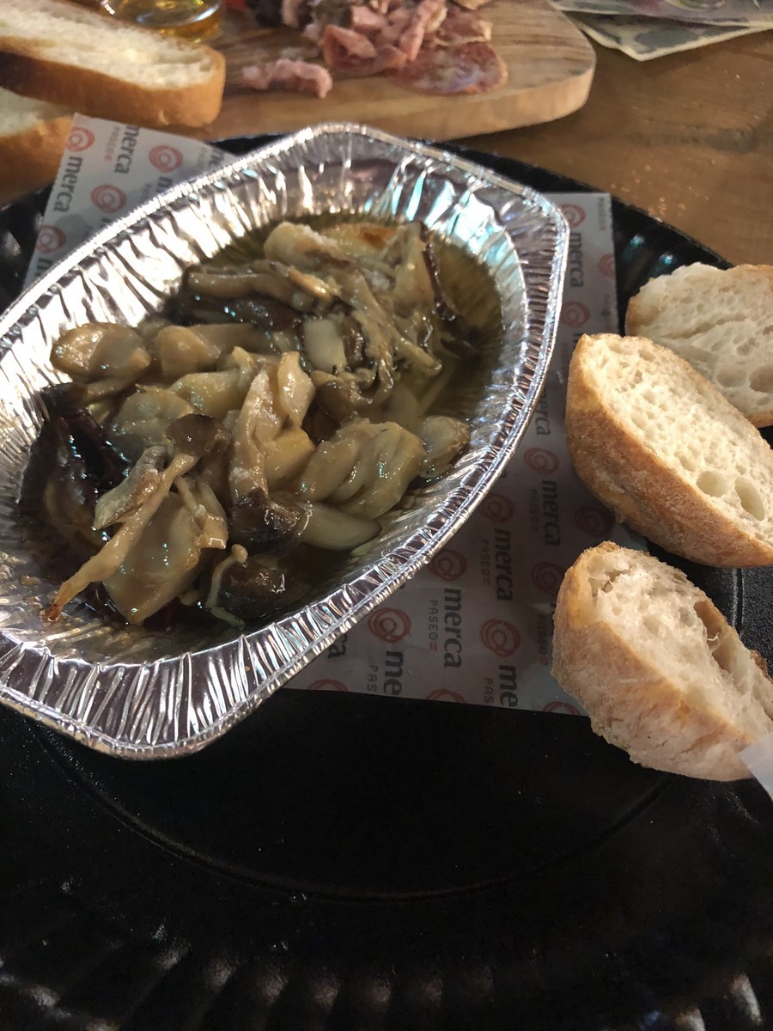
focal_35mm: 28
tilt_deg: -52.2
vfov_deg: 63.4
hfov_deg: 49.7
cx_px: 386
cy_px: 516
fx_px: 834
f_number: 1.8
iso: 100
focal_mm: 3.99
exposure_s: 1/4
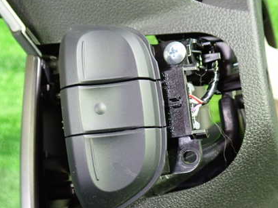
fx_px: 353
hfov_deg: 42.9
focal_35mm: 44
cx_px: 124
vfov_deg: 32.9
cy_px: 117
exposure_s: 1/15
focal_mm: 5.4
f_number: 2.3
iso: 800
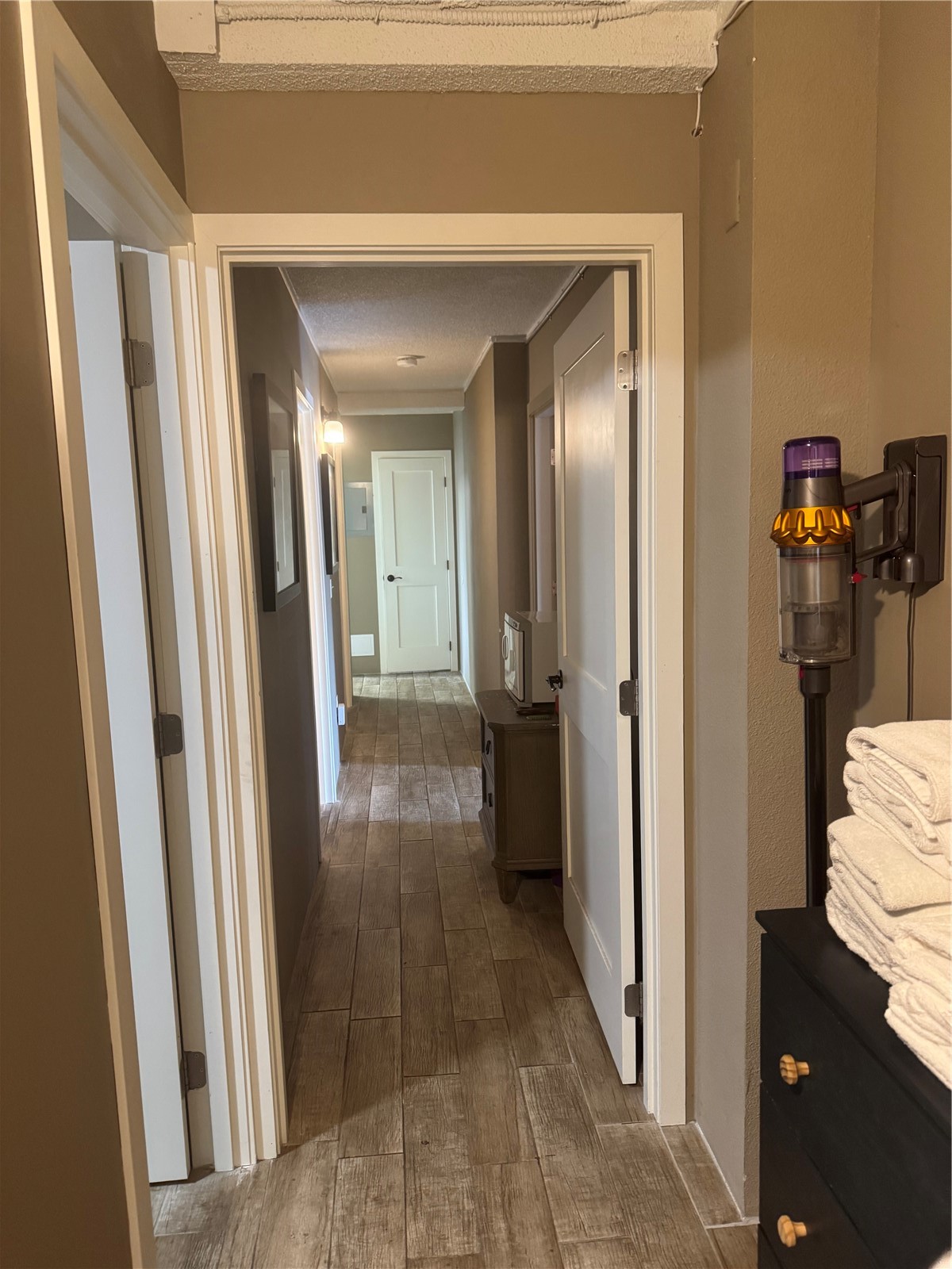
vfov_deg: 71.6
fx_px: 880
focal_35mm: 24
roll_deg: +1.3
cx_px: 476
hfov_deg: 56.8
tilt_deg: -6.6
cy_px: 634
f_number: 1.78
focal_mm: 6.76
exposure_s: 1/60
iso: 640
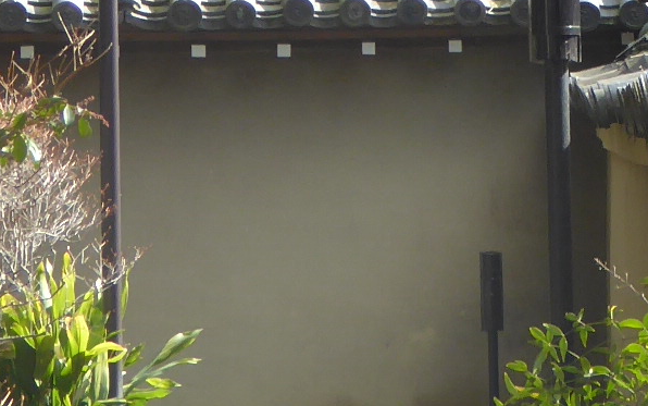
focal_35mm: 414
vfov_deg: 3.2
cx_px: 449
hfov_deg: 5.1
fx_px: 7314
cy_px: -123
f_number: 4.8
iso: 100
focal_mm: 15
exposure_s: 1/125
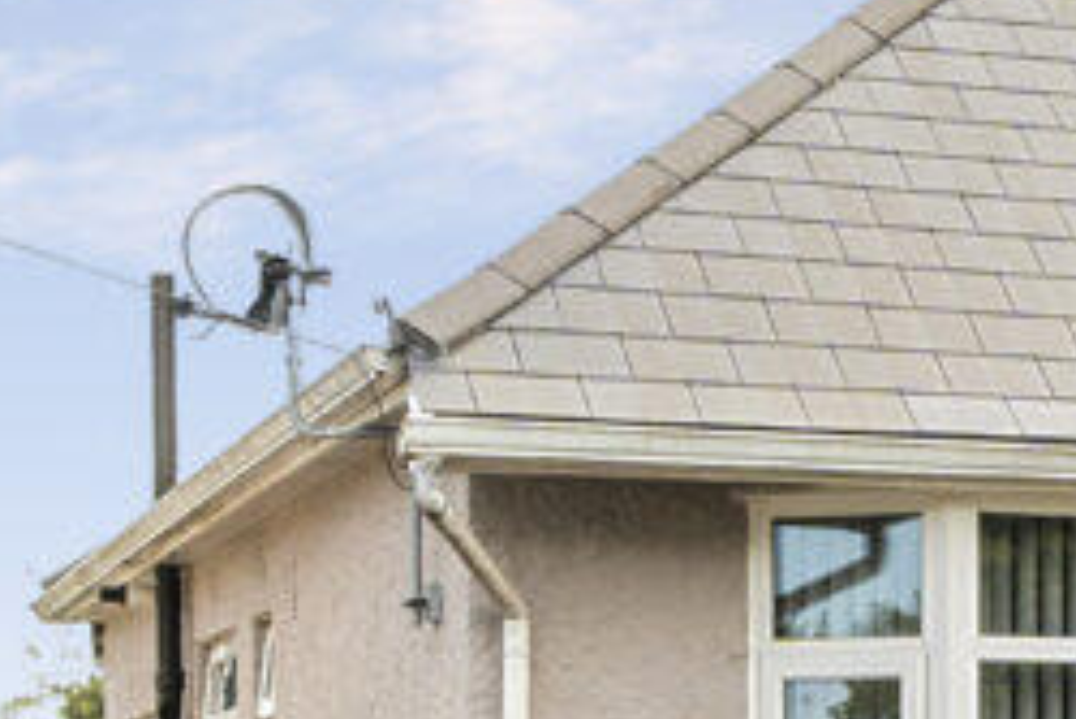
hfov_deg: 14.1
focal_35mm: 139
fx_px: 4157
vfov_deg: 9.7
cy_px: 855
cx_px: 1433
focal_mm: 23
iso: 400
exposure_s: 1/500
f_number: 8
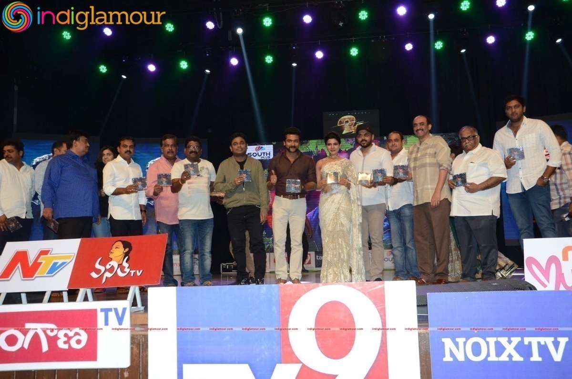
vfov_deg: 36.7
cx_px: 286
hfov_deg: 53.2
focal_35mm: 36
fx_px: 571
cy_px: 190
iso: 1000
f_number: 5.6
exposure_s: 1/125
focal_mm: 24
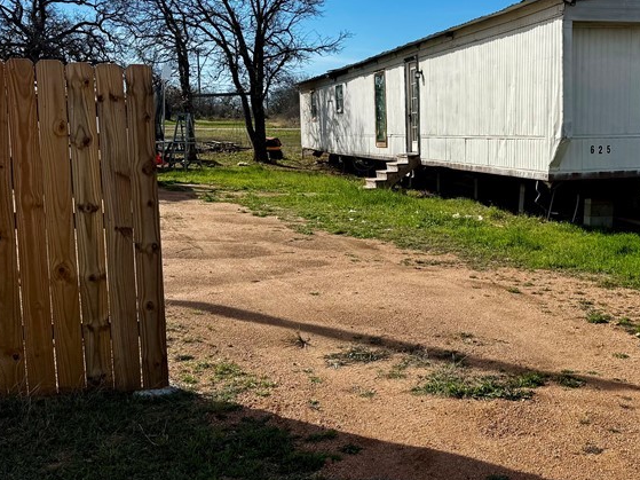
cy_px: 218
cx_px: 444
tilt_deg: -6.2
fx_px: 813
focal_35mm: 44
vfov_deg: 32.8
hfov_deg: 42.2
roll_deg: +1.3
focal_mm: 6.76
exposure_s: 1/4950
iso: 80
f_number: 1.78
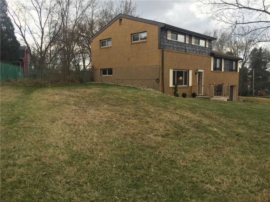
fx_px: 226
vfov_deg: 48.2
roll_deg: +0.3
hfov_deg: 61.7
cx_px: 135
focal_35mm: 29
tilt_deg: -5.4
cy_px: 101
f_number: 2.2
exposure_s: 1/542
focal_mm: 4.15
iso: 32
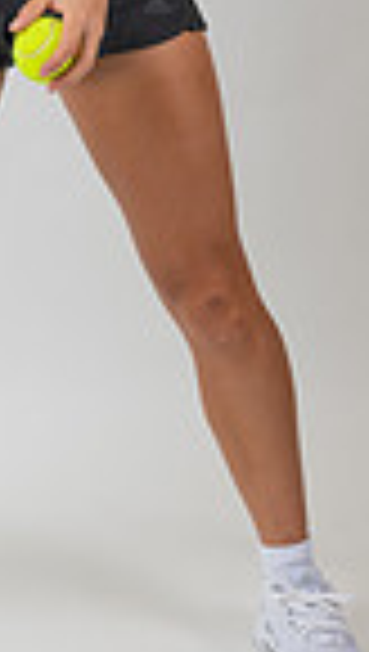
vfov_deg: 14.3
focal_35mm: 146
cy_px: -85
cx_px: -50
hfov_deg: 8.3
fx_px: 2529
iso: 64
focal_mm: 45
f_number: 7.1
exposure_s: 1/200
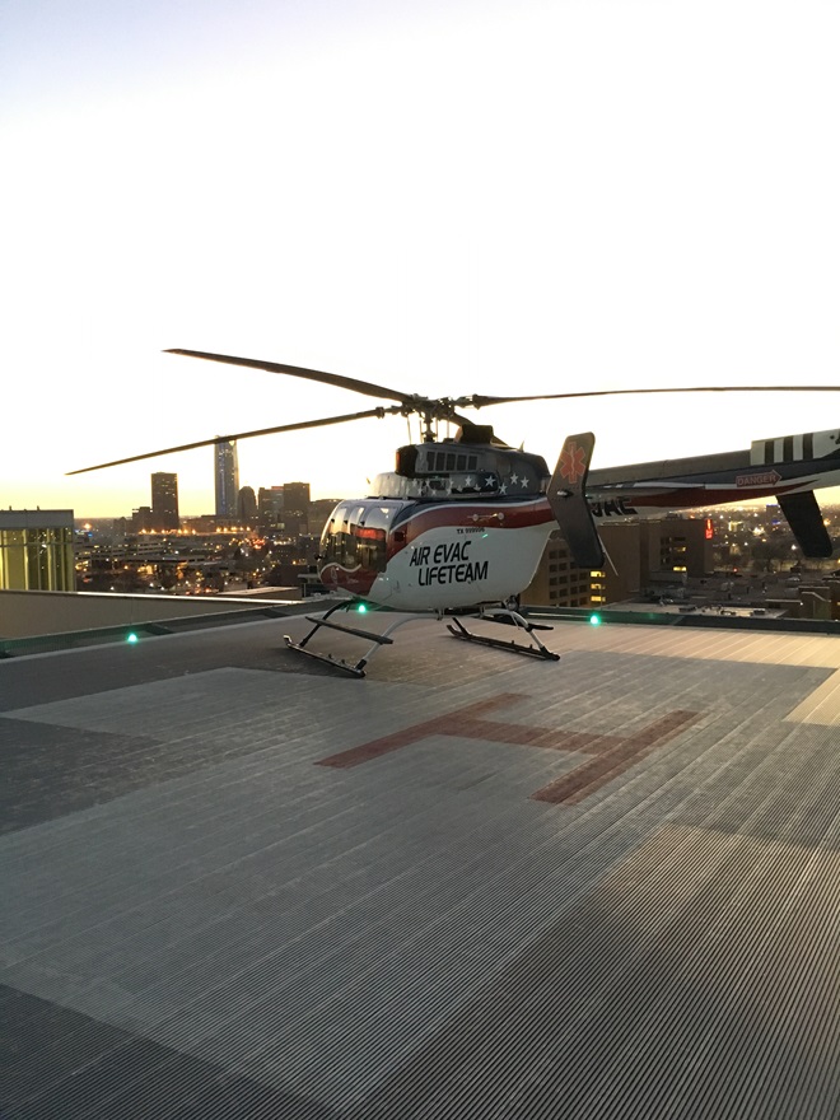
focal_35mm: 29
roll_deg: +1.6
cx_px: 420
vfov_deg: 61.7
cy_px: 560
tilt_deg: -3.6
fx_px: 938
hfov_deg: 48.2
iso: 250
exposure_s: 1/15
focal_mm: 4.15
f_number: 2.2
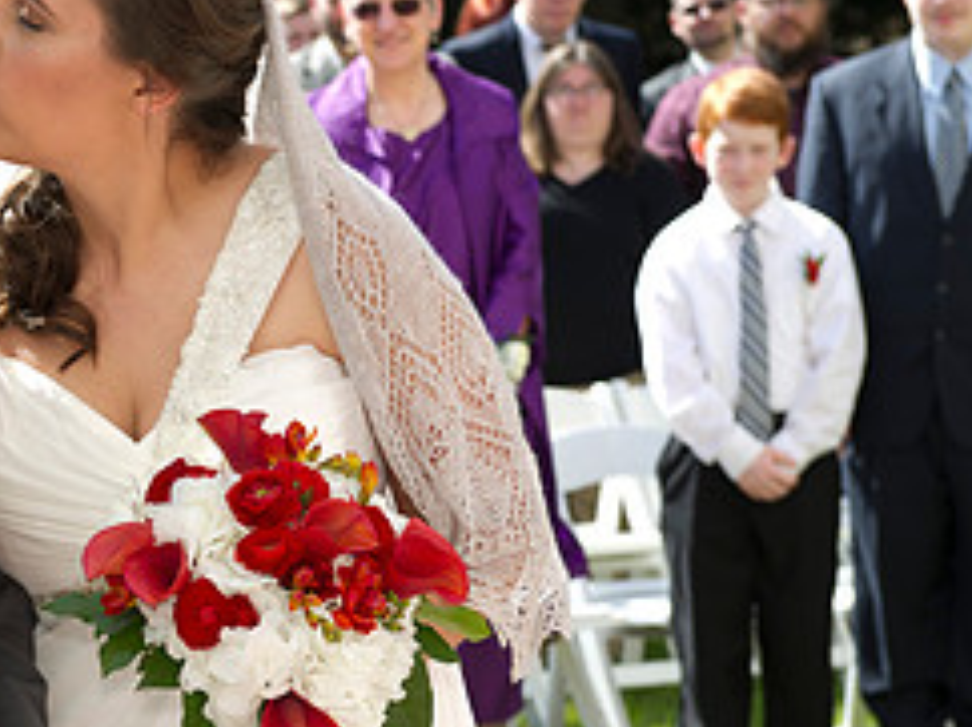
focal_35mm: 143
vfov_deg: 10.4
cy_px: 414
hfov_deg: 13.6
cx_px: 32
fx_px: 4011
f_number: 5.6
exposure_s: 1/250
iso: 100
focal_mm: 62
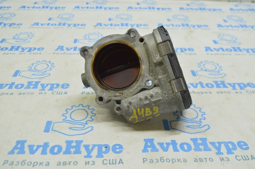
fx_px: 244
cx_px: 128
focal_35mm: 34
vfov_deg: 38.3
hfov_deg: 55.1
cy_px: 84
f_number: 5.6
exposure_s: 1/20
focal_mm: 23
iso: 400
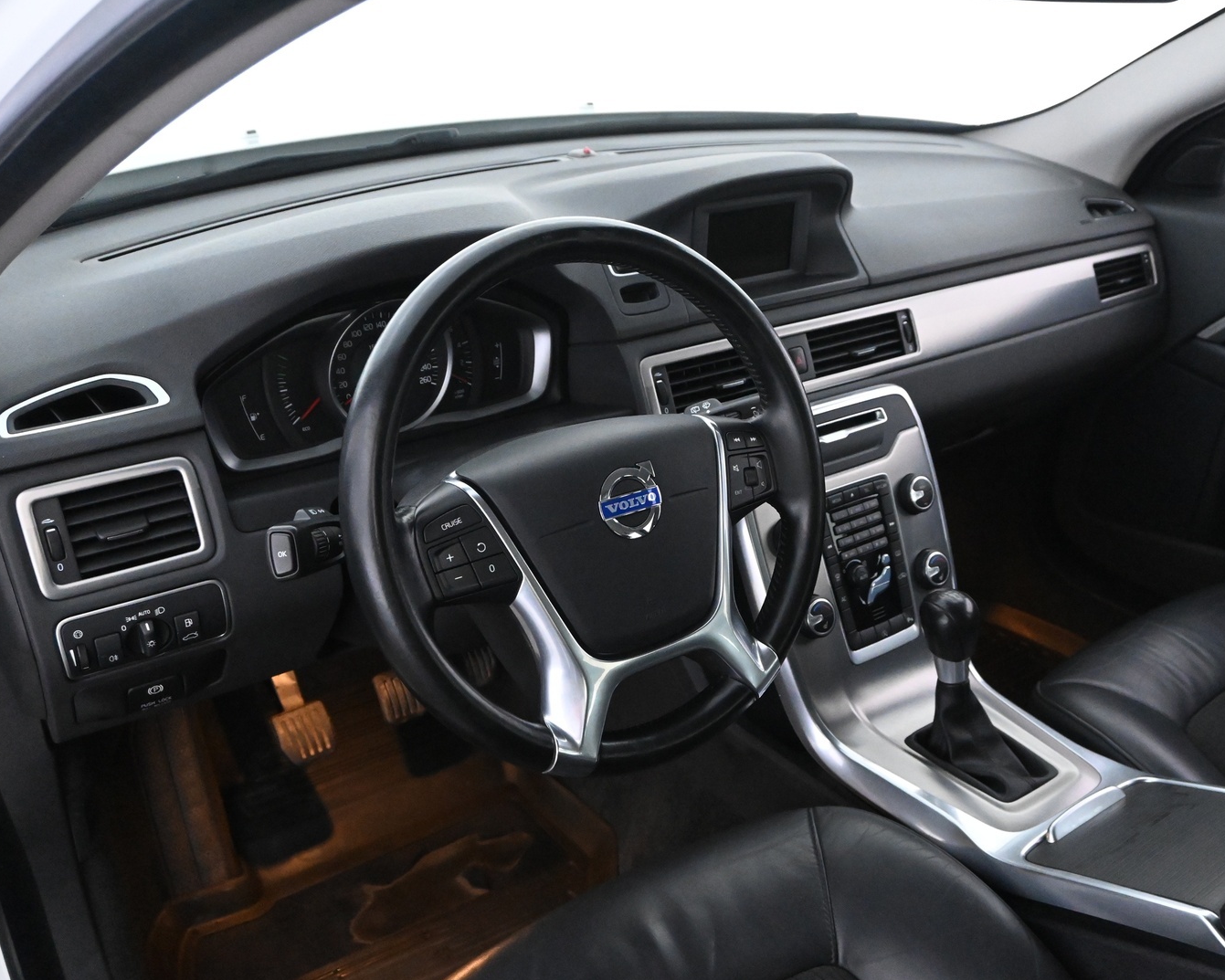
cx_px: 669
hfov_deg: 51.6
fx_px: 1264
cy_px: 490
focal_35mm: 35
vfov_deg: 42.4
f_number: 4.5
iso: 6400
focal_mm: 20.5
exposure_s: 1/50
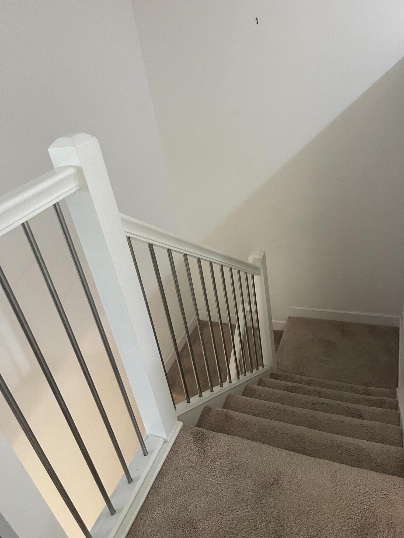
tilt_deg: -30.1
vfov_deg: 69.4
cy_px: 269
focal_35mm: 25
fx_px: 389
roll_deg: +10.9
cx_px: 202
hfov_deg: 54.9
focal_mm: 5.1
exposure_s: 1/60
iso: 400
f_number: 1.6
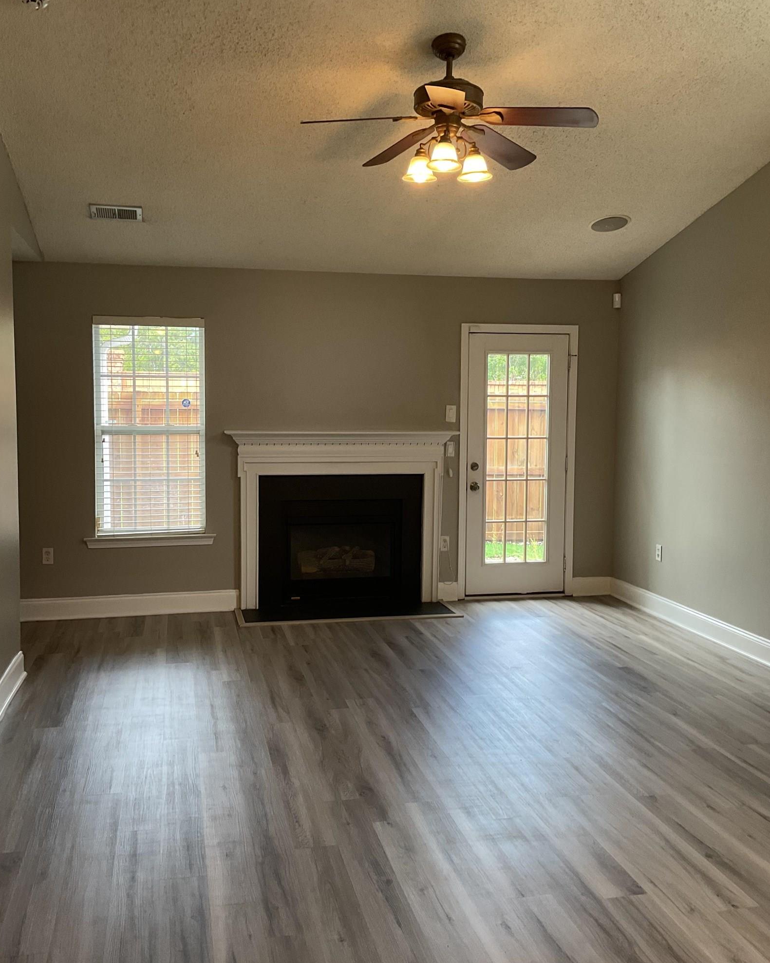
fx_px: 940
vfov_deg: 54.2
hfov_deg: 44.5
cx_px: 362
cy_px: 471
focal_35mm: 33
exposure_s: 1/60
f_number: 1.8
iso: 50
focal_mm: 3
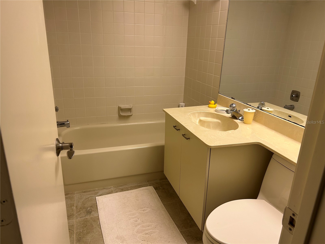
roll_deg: -1.7
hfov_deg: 67.3
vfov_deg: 53.1
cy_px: 122
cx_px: 162
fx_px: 244
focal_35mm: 26
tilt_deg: -17.7
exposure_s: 1/120
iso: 100
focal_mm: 5.7
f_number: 1.5
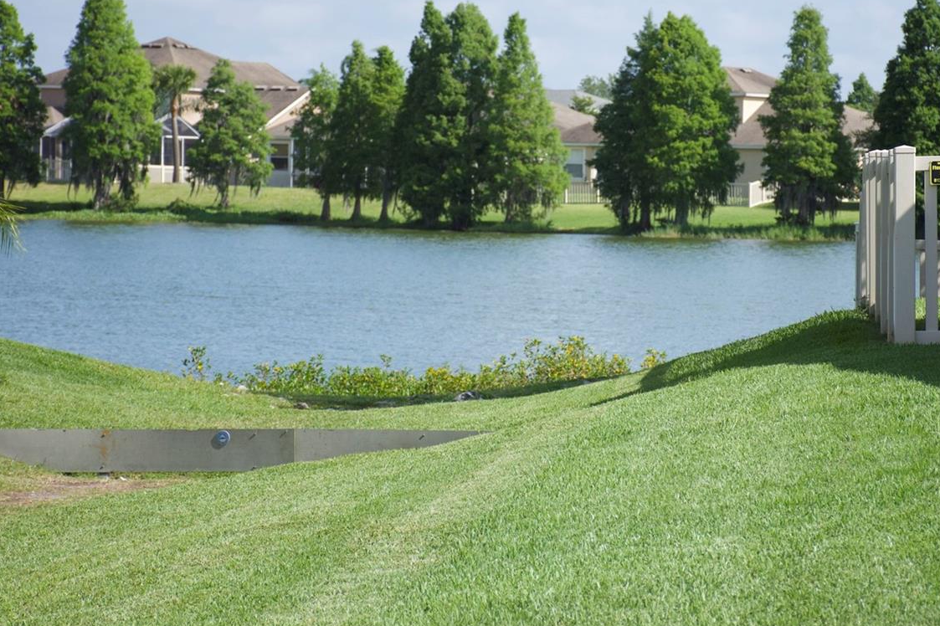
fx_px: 4743
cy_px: 238
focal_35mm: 182
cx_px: 588
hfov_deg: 11.3
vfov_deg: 7.6
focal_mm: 85
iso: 400
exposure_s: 1/1600
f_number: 5.3
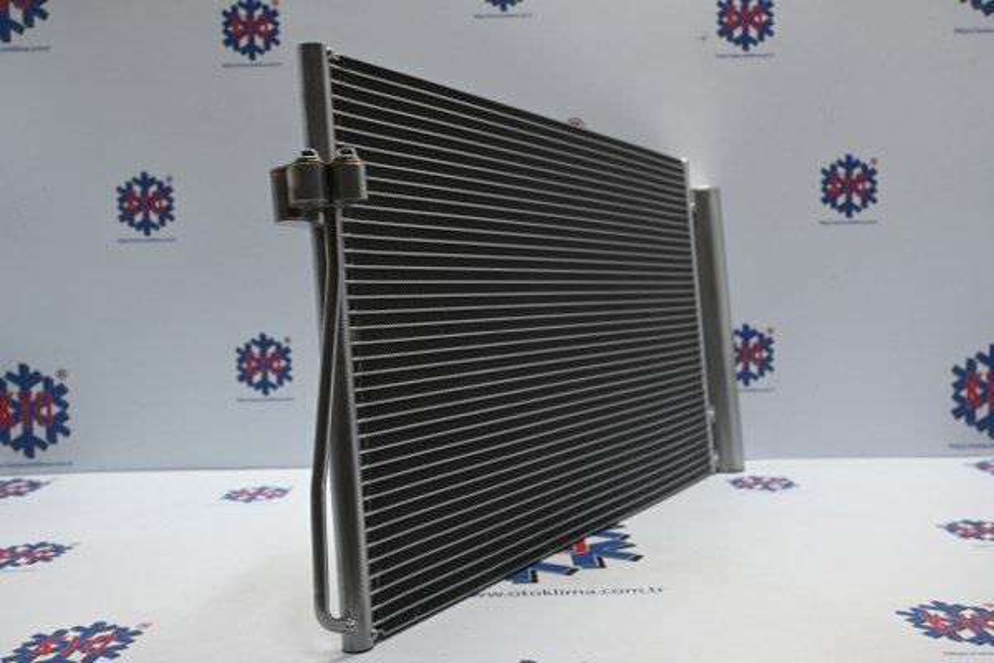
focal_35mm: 32
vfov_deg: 41.7
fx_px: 870
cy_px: 332
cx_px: 497
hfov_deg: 59.5
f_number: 4
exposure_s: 1/30
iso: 250
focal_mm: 21
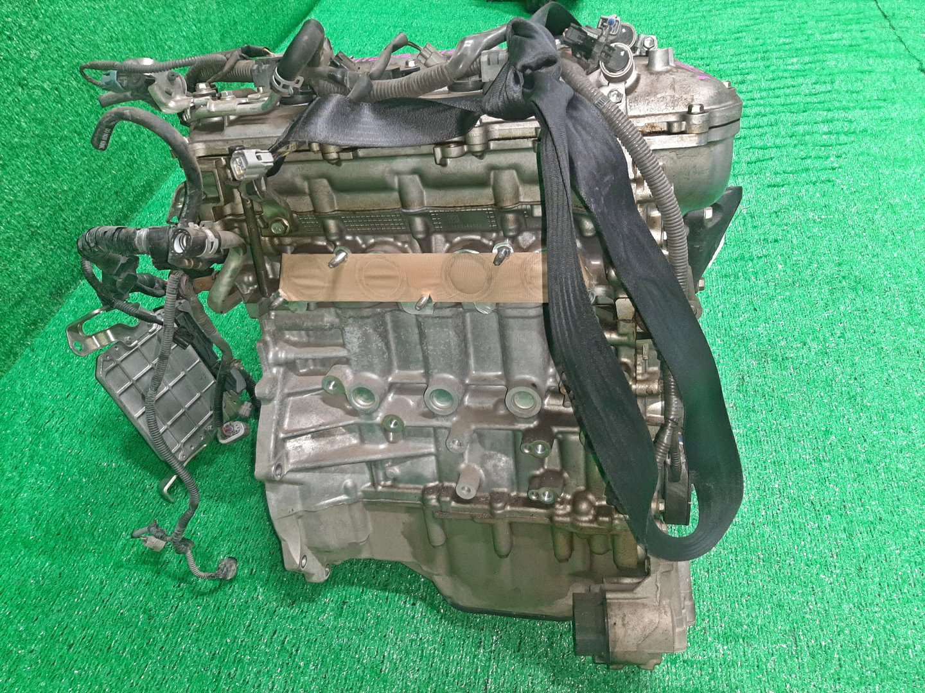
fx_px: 695
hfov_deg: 67.3
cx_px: 462
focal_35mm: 26
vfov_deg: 53.1
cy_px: 346
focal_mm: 3.93
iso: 223
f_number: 1.7
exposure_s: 1/50
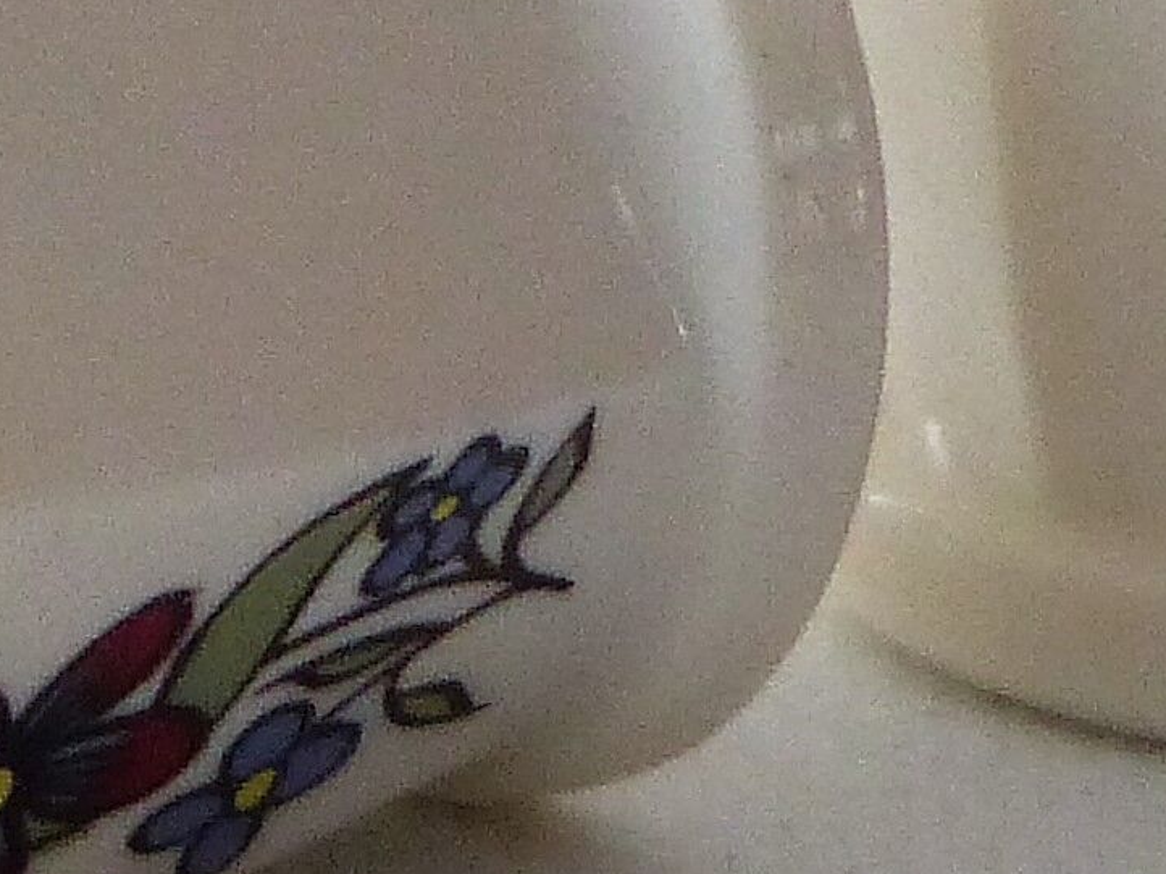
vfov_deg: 1.1
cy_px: -381
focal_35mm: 1369
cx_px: 300
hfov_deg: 1.4
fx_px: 46098
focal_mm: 40.4
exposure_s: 1/80
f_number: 2.8
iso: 400
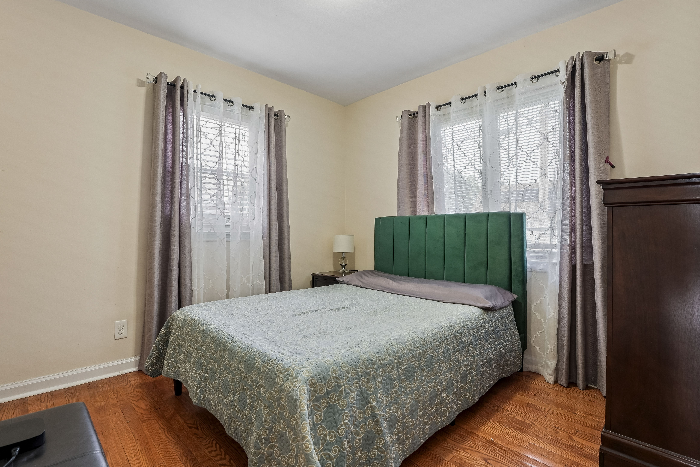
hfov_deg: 100.3
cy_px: 235
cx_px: 334
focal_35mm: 15
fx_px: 292
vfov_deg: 77.3
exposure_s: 1/8
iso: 200
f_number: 8
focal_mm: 14
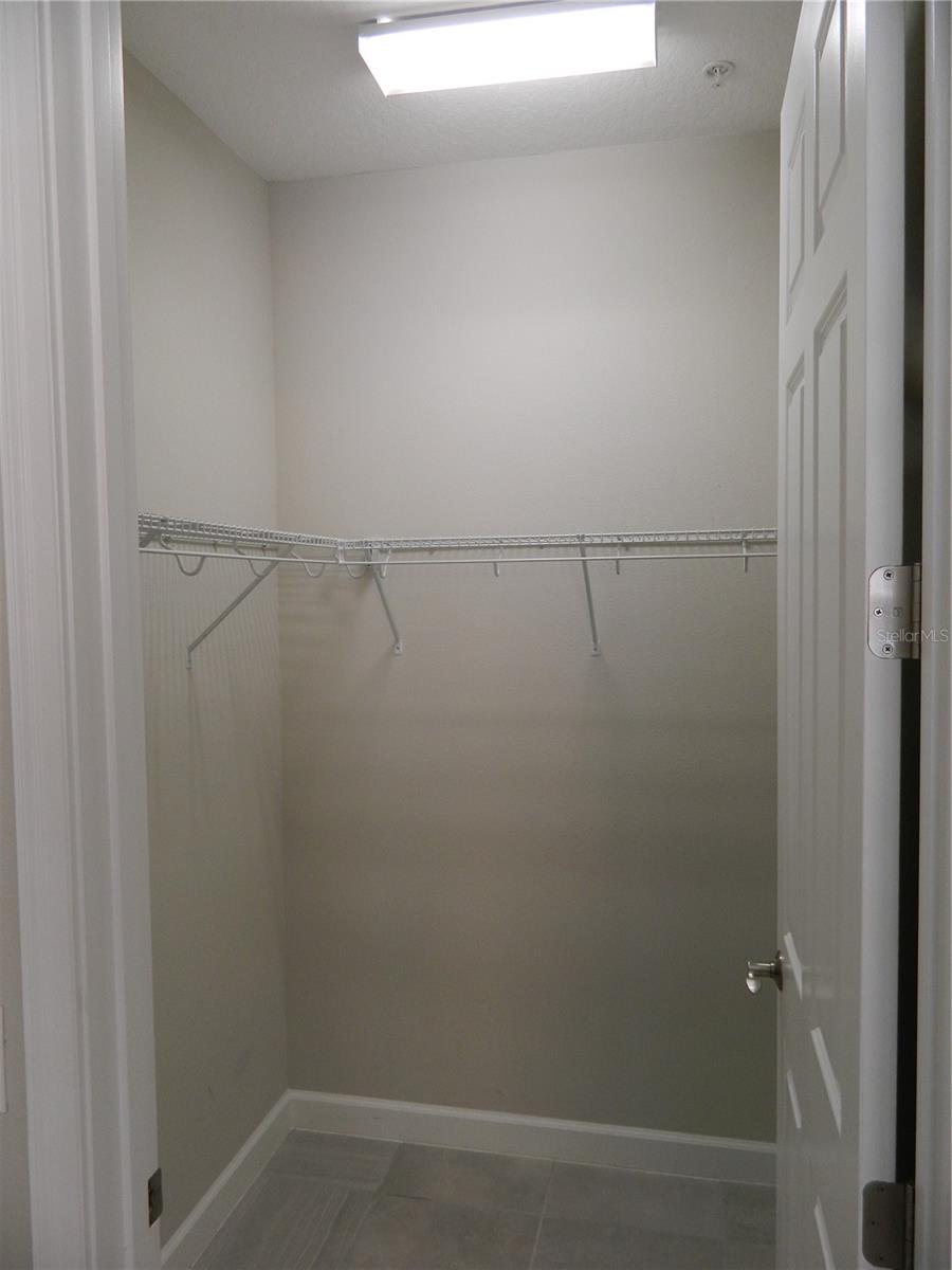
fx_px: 917
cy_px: 635
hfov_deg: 54.9
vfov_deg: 69.4
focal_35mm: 25
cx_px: 476
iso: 110
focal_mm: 4.5
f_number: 3.1
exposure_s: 1/30
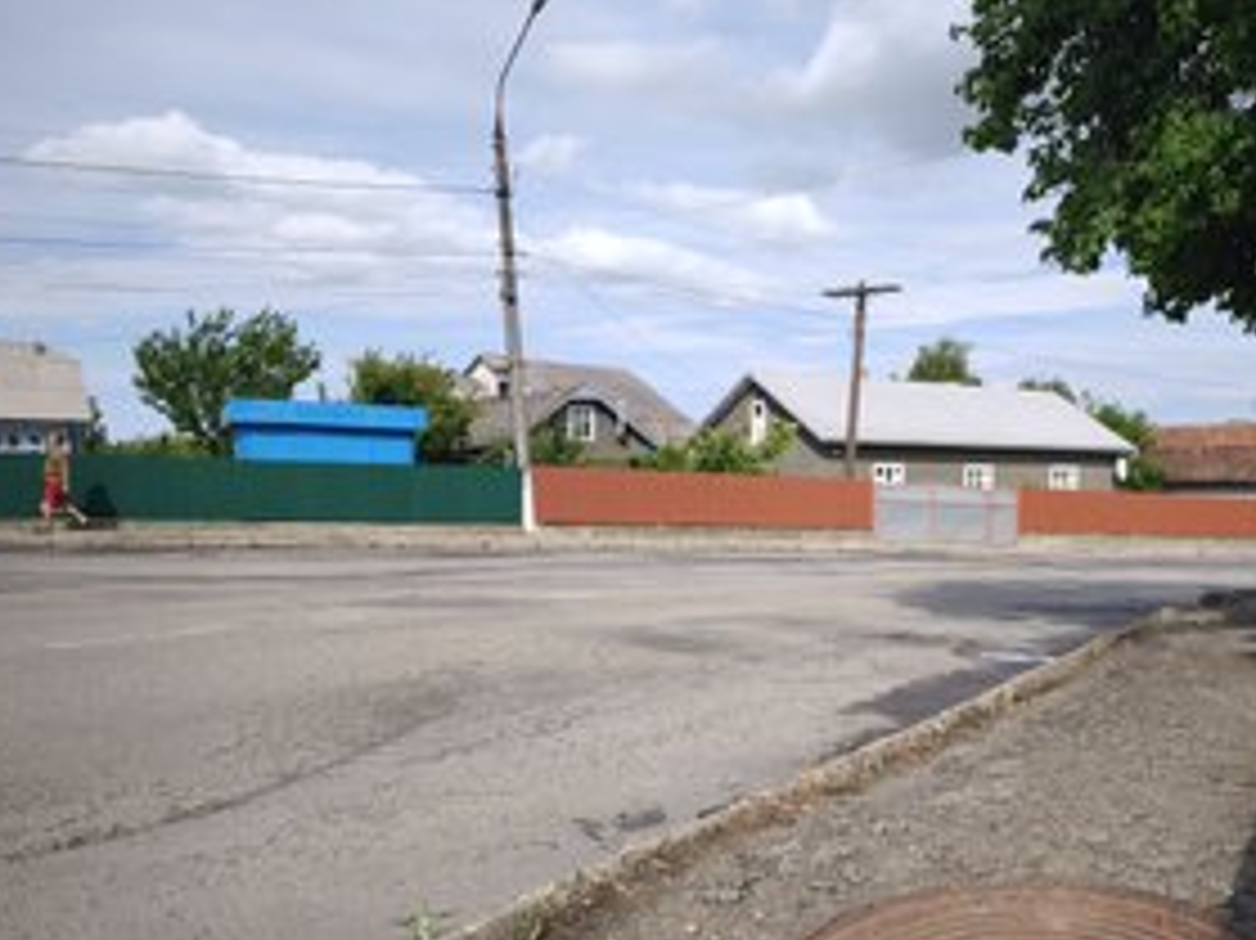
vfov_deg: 42.8
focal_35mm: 33
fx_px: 1197
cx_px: 765
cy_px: 553
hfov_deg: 54.9
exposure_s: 1/1480
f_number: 1.6
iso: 50
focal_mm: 6.57
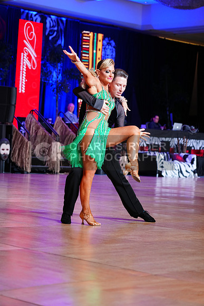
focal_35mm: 94
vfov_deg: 21.7
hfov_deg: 14.6
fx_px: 798
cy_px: 153
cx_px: 102
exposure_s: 1/160
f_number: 4
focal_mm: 94
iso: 2000
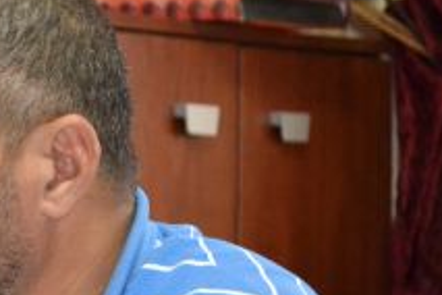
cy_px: 343
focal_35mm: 248
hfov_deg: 8.2
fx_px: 3039
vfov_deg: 5.5
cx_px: -89
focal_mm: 55
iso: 3200
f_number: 5.6
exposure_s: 1/60
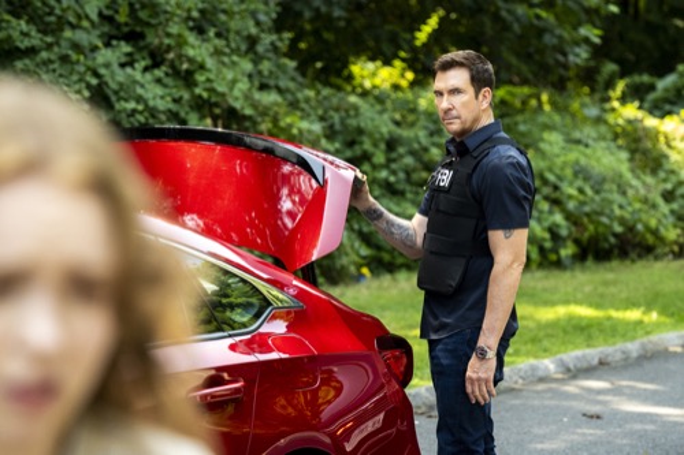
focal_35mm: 115
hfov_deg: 17.8
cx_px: 342
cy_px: 228
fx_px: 2184
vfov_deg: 11.9
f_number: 2.8
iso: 2000
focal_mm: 77
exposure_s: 1/3200
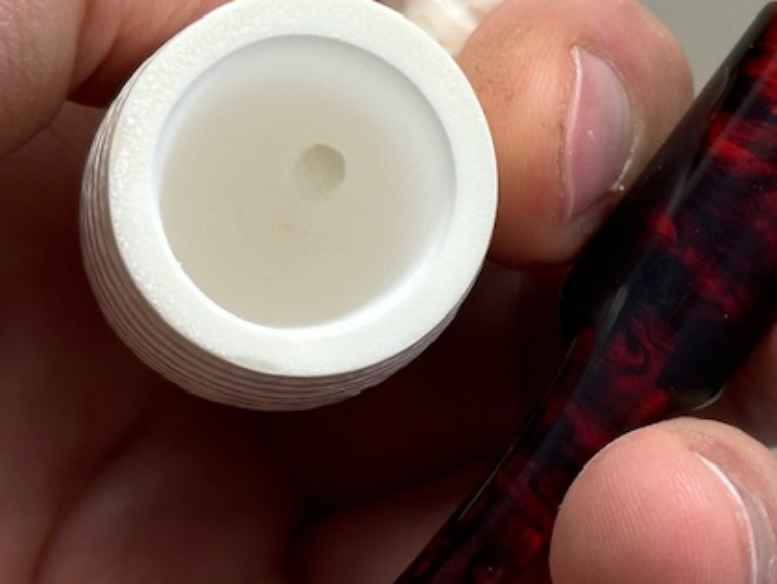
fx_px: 3278
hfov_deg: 13.3
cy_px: 235
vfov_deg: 10.2
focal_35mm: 146
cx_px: 805
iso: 80
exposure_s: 1/100
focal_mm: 6.86
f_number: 1.78
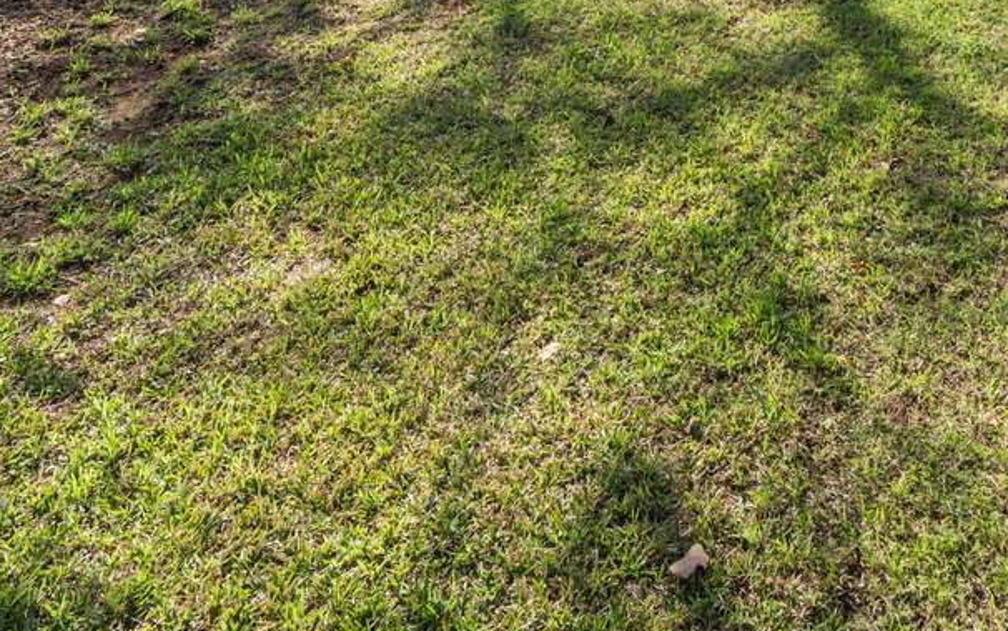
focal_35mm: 42
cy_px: -382
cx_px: 903
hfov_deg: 43.2
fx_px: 1154
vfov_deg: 22.9
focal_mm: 13
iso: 100
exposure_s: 1/160
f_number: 8
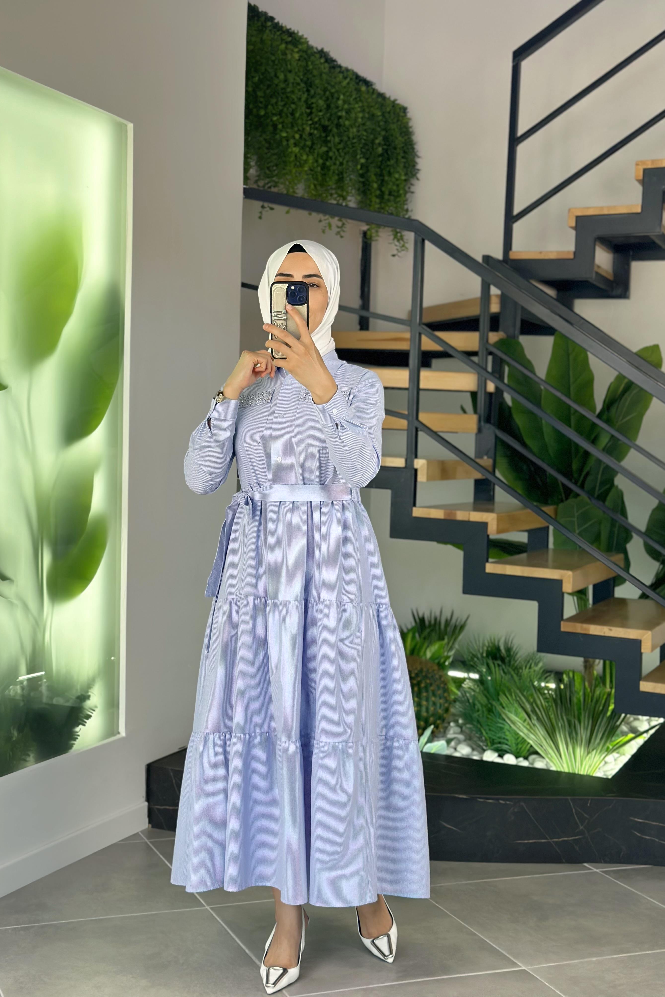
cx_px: 296
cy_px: 499
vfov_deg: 39.6
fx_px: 1385
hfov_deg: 27.0
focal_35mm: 50
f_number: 1.78
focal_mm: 6.86
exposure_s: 1/344
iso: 80
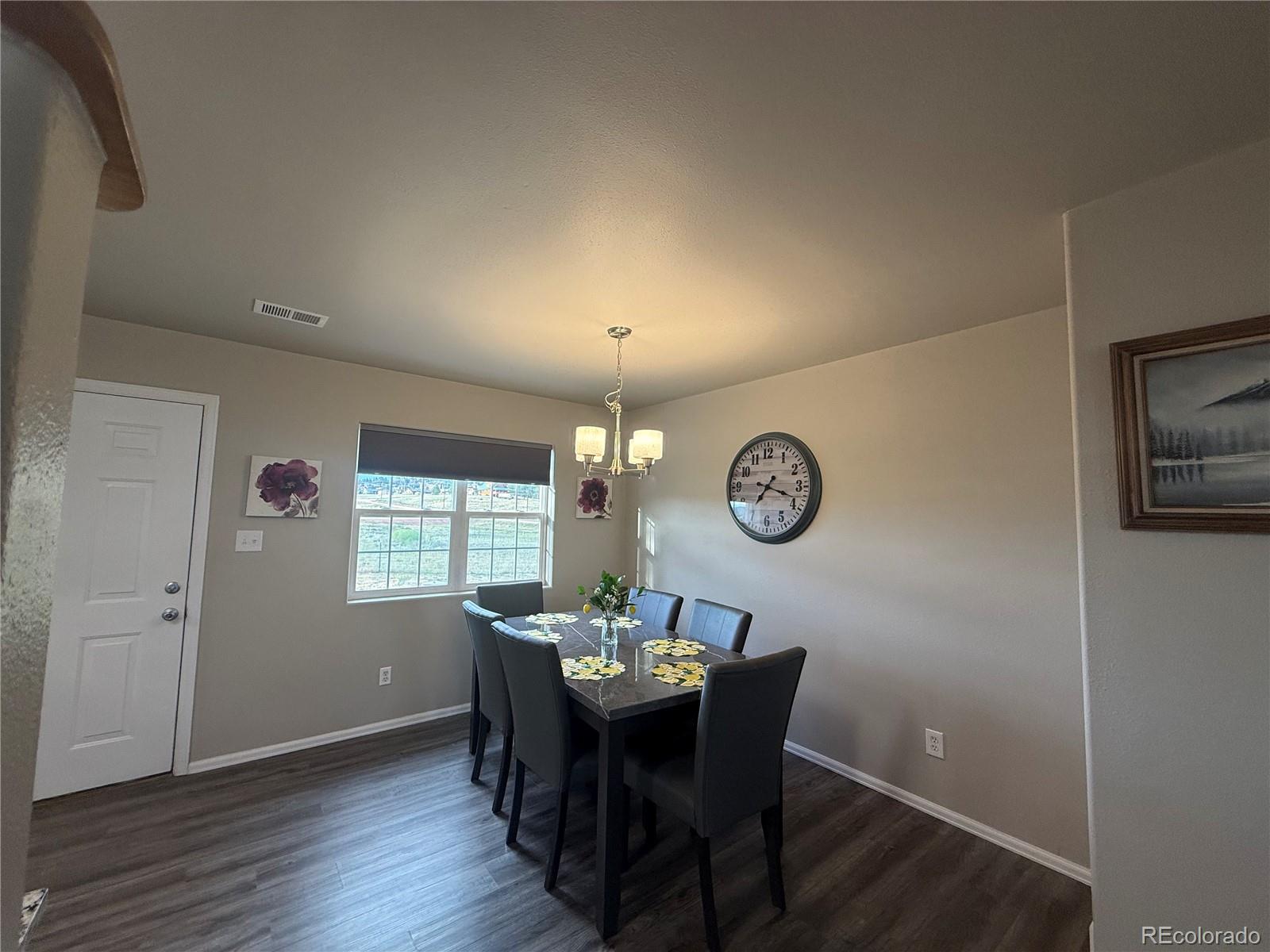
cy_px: 476
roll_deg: -1.1
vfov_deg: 85.7
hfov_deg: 102.1
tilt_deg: +5.1
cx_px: 635
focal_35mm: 14
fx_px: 514
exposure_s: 1/120
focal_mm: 2.22
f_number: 2.2
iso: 125
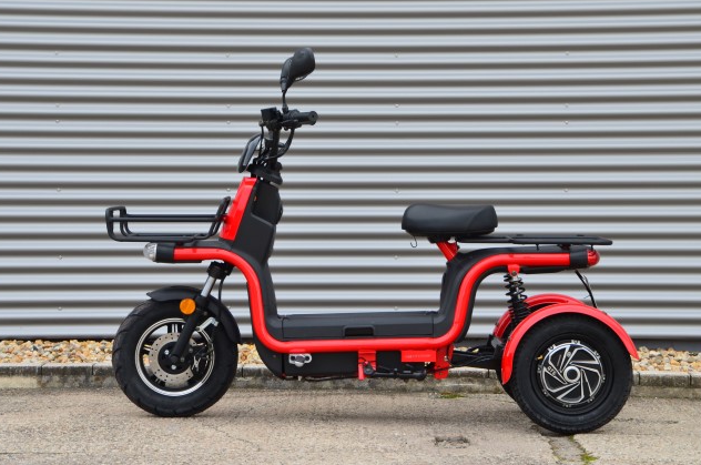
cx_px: 369
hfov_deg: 23.7
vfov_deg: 15.8
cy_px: 218
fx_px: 1672
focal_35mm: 86
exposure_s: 1/60
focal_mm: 50
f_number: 10
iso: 360
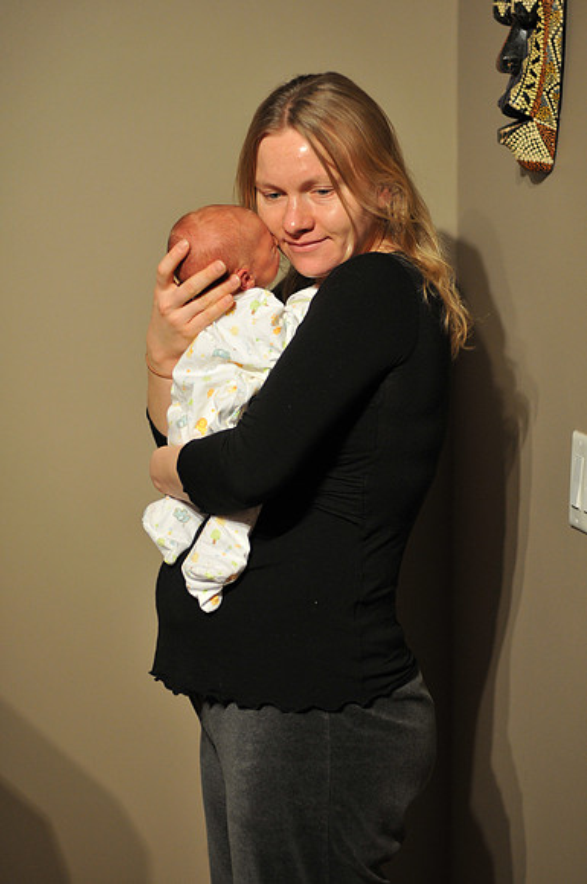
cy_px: 442
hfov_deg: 18.1
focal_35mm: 75
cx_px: 294
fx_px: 1840
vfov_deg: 27.0
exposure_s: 1/125
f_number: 2
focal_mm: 50
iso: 640
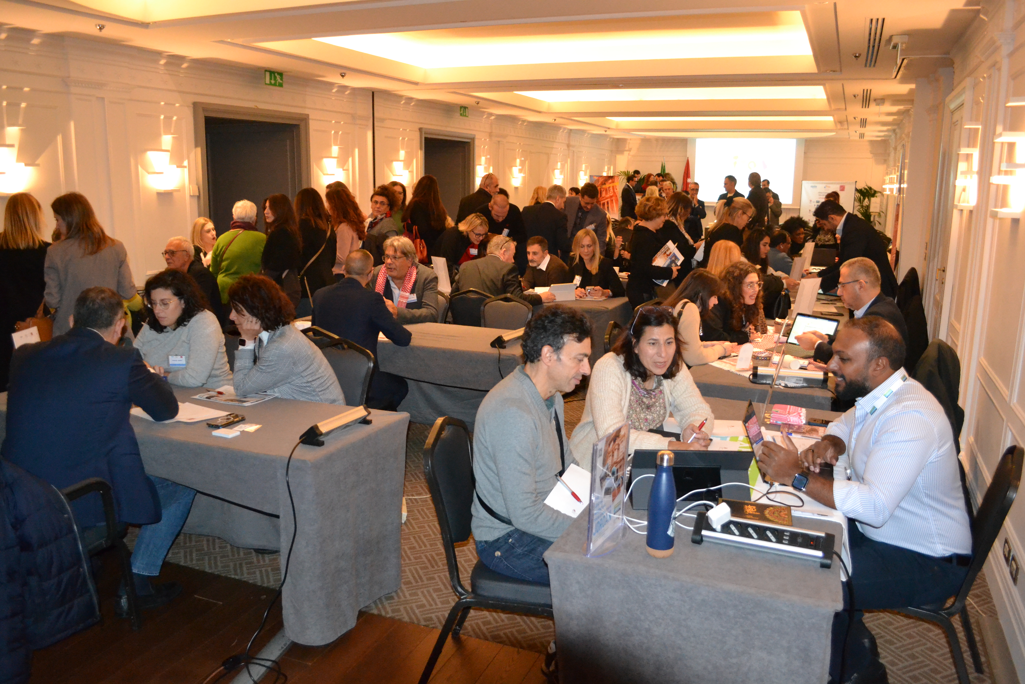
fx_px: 769
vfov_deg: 47.9
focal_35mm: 27
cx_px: 512
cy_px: 342
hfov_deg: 67.4
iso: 3200
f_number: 3.5
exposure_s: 1/160
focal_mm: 18
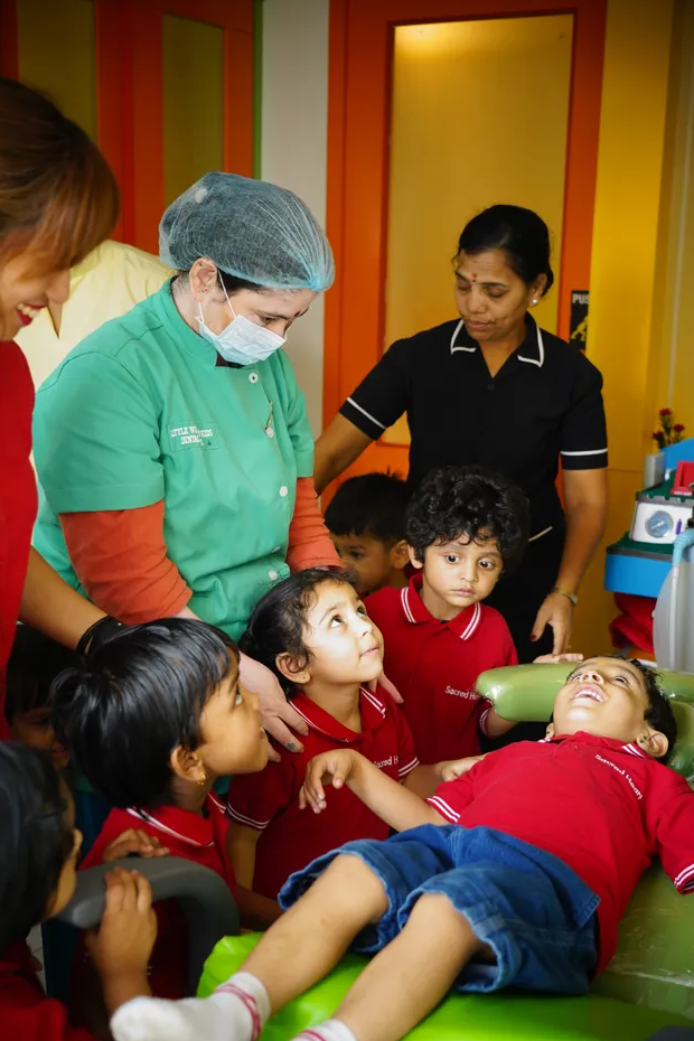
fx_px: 1243
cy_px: 536
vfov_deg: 45.4
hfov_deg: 31.2
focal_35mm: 43
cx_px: 332
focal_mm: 40
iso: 1250
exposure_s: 1/100
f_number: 4
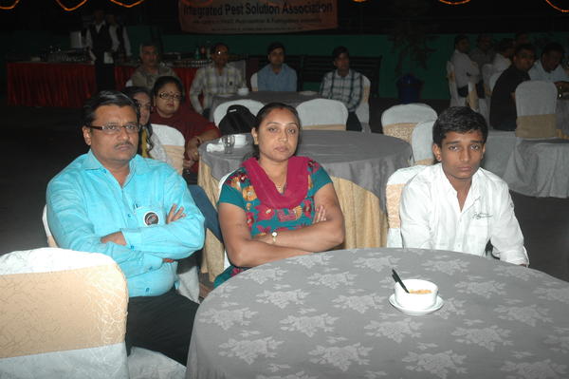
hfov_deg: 42.4
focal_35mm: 46
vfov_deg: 28.9
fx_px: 734
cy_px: 190
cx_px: 284
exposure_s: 1/60
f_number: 4.5
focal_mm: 31
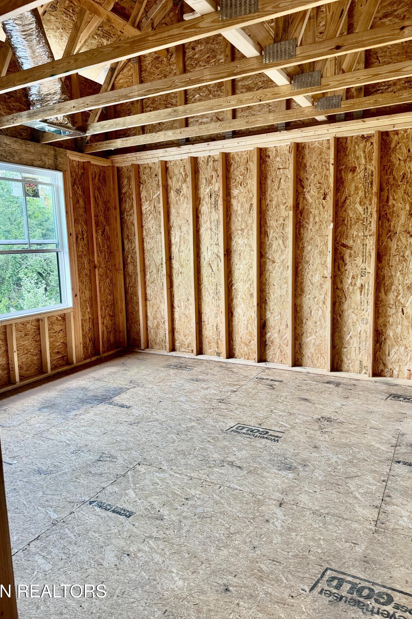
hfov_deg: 51.3
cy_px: 310
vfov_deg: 71.5
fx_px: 429
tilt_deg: -7.3
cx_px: 208
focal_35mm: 25
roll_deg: +0.6
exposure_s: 1/121
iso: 80
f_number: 1.78
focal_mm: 6.76
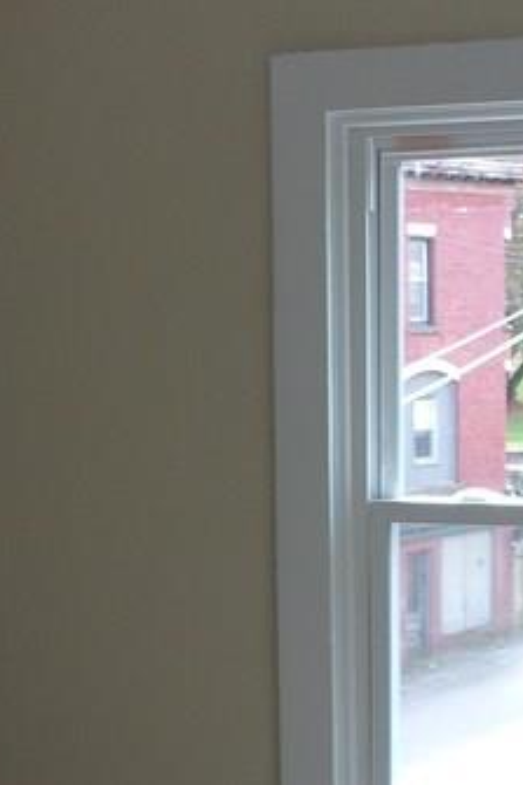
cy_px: 518
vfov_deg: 22.8
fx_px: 1941
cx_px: 54
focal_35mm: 89
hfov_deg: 15.2
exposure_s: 1/34
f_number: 3.9
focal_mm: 5.1
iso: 89
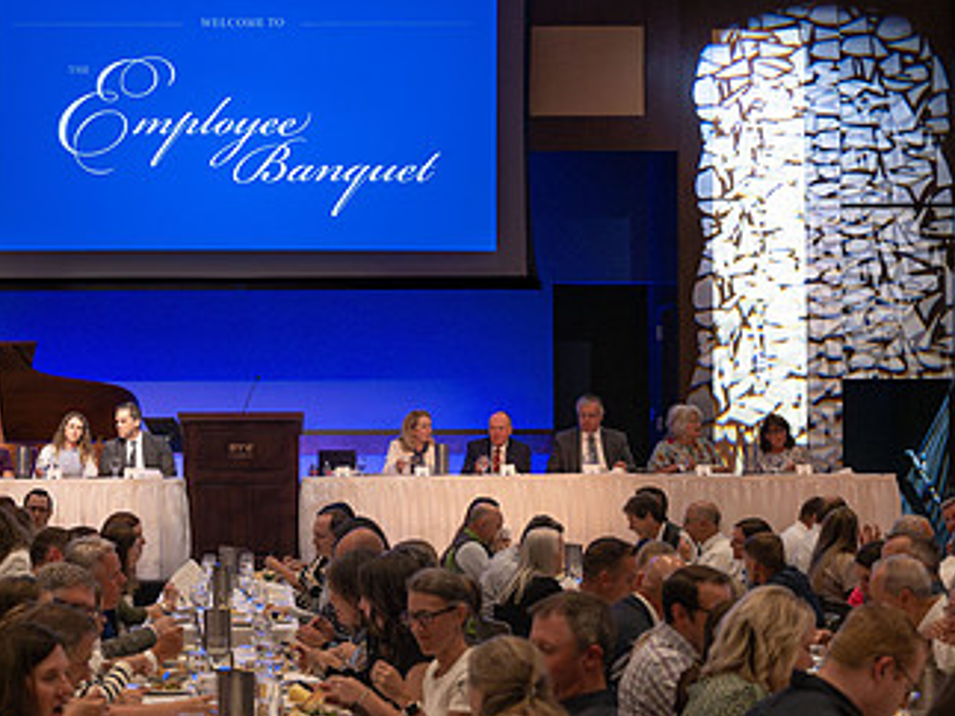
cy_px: 401
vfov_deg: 16.8
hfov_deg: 22.1
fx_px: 2427
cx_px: 257
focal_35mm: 88
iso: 3200
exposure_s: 1/200
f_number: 4
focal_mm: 51
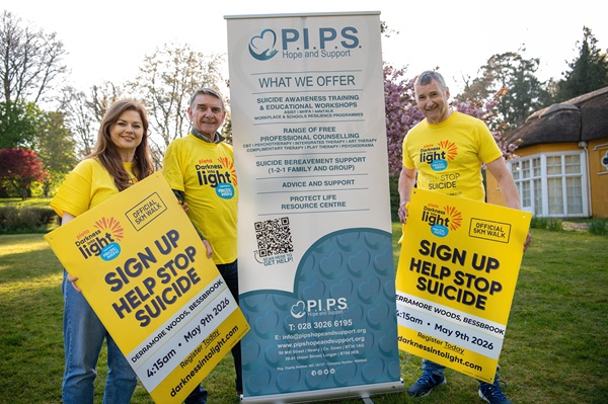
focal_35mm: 32
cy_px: 202
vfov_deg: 41.0
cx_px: 304
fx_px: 540
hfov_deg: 58.8
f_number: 4
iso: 200
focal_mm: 32
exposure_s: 1/160
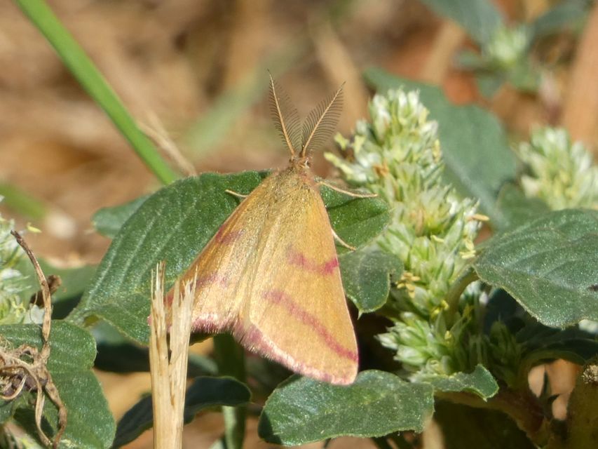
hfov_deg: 4.1
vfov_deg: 3.1
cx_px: 299
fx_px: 8362
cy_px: 224
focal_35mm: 484
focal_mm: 86.7
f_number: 5.6
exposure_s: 1/160
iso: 80
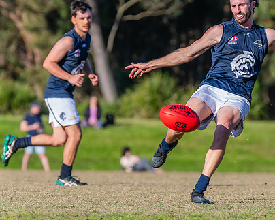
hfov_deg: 3.4
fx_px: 4573
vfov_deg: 2.8
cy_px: 58
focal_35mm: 562
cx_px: 250
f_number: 6.3
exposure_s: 1/2000
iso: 800
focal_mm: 310
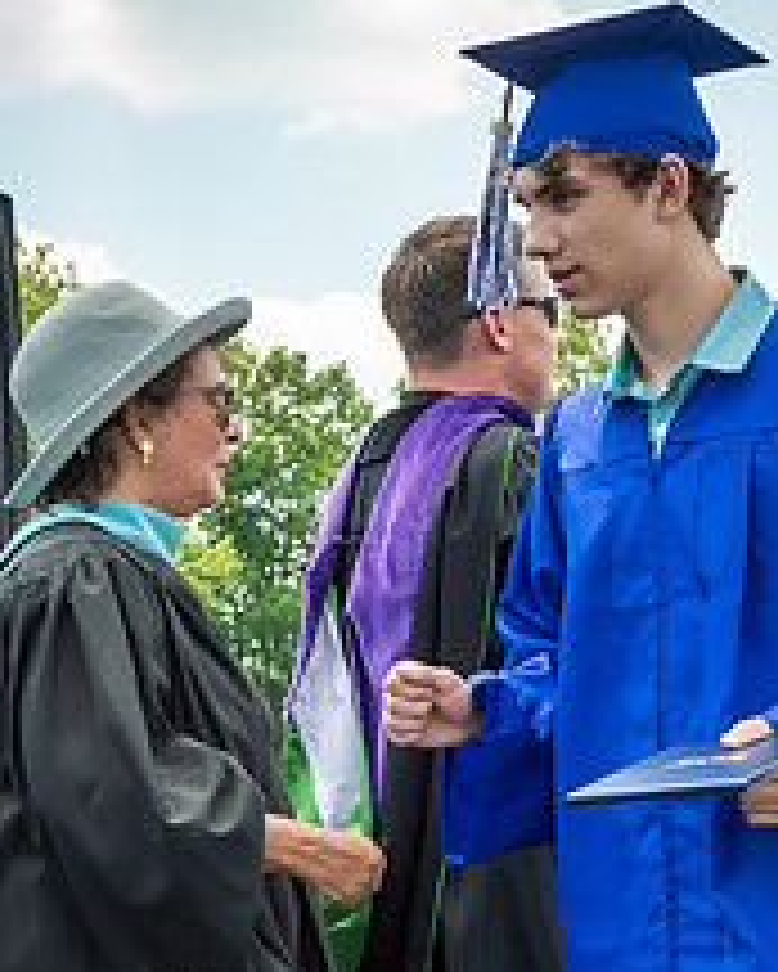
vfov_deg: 15.1
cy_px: 919
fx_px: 3624
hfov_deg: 12.2
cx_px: 472
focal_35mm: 126
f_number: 7.1
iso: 200
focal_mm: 27
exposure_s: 1/320
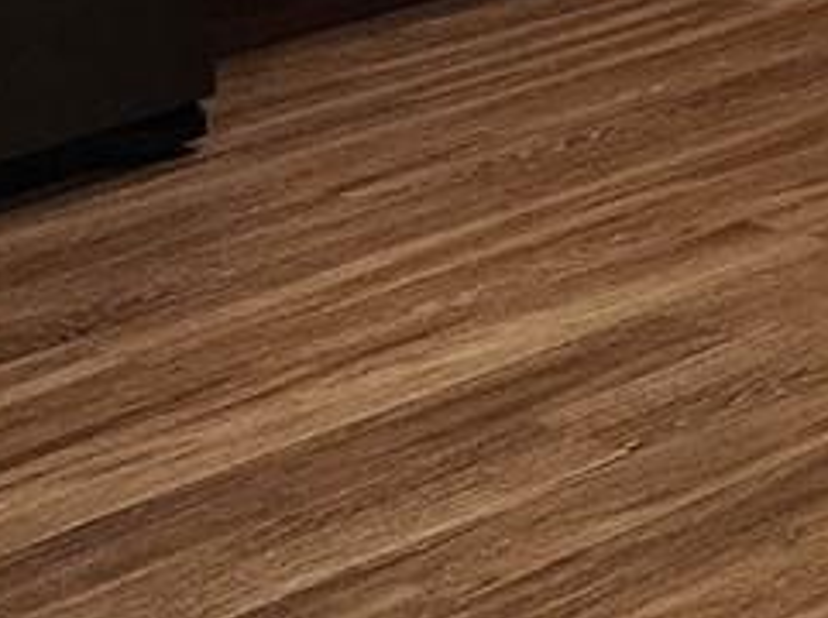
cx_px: 1934
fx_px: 3654
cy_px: -615
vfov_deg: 9.1
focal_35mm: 153
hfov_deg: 11.1
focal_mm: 6.4
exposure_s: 1/120
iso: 250
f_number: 1.8
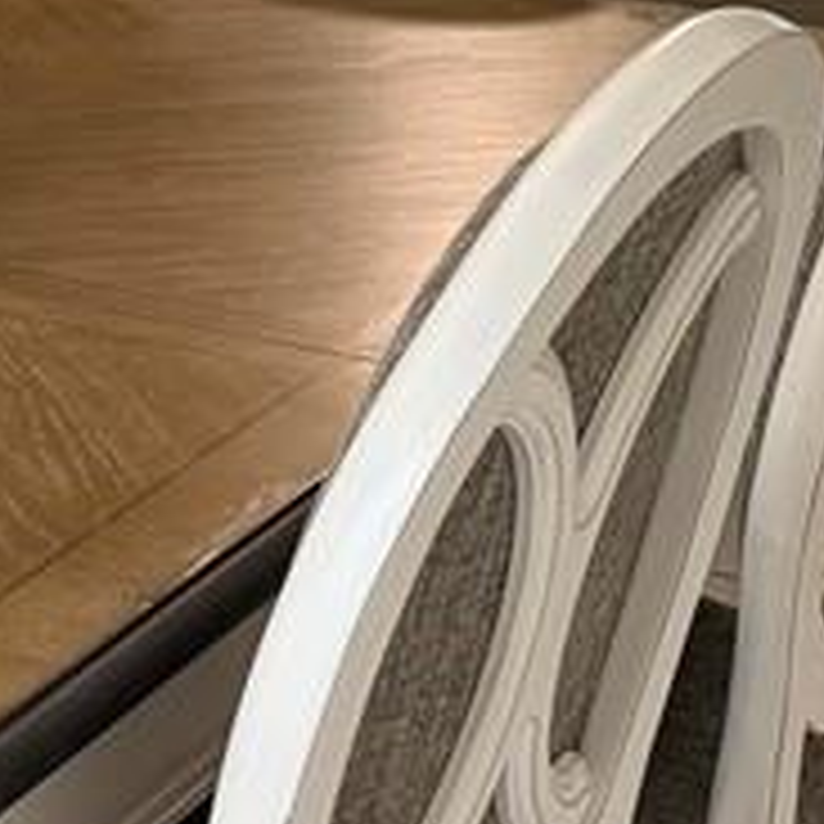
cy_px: -617
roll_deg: +1.3
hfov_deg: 14.4
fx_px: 3205
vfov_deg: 13.3
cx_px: -27
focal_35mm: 119
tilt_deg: -2.2
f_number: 1.78
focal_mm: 6.76
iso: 320
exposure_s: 1/60
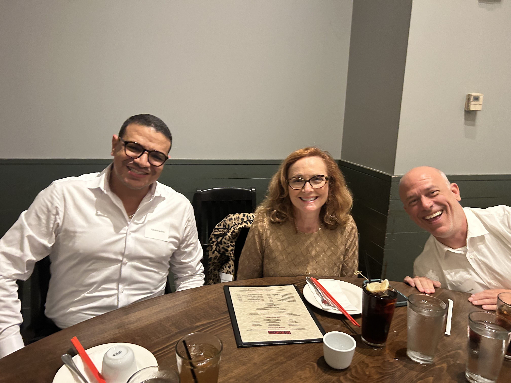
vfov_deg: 53.1
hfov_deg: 67.3
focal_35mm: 26
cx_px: 256
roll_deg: -0.7
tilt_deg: -12.8
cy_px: 192
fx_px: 384
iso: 400
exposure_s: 1/40
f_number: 1.5
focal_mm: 5.7
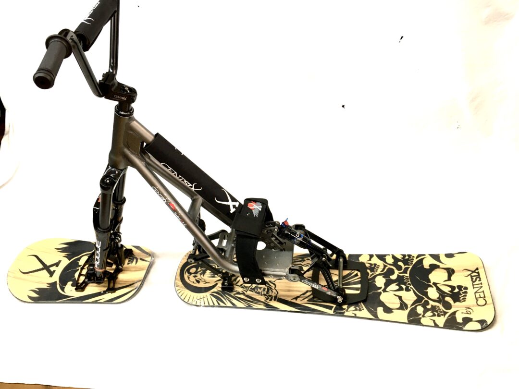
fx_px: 435
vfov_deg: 48.2
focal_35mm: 29
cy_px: 194
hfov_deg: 61.7
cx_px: 260
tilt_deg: -42.2
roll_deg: +10.8
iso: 80
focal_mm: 4.15
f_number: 2.2
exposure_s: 1/33
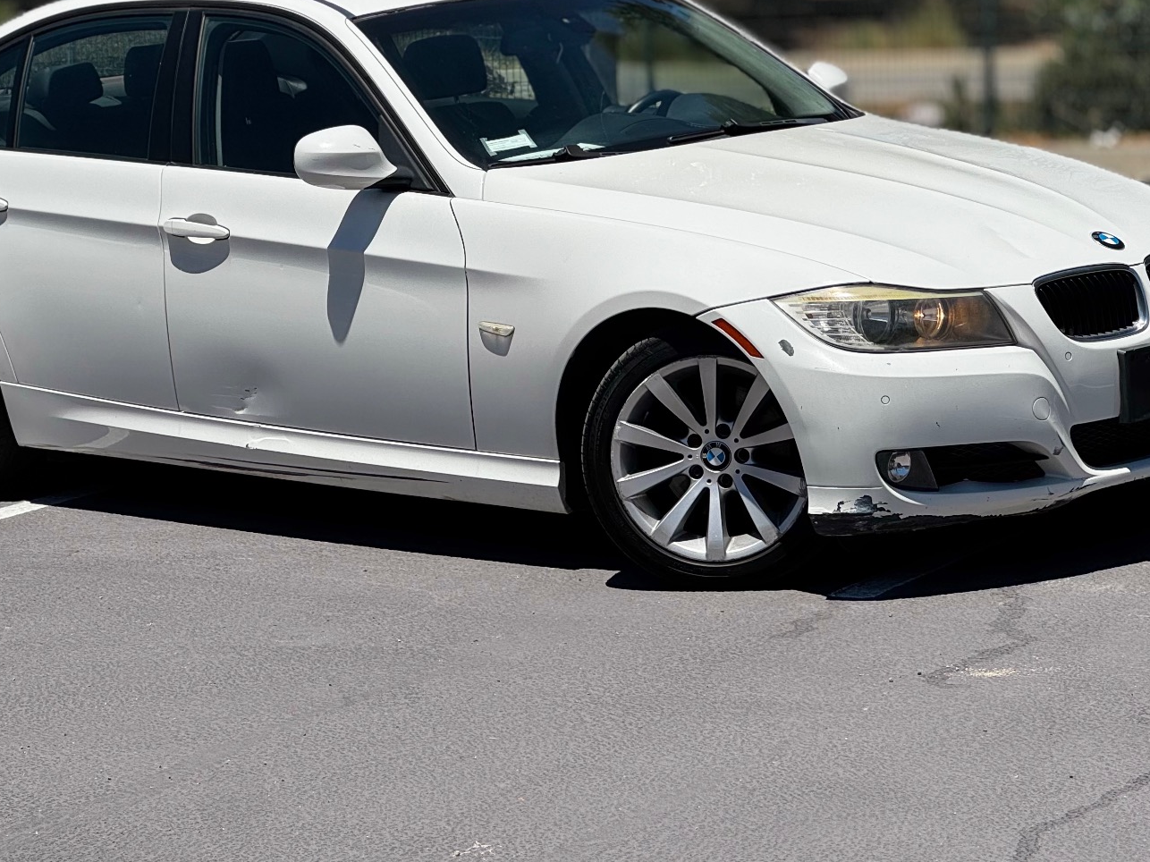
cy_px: 296
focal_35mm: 115
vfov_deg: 12.9
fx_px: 3820
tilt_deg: -5.5
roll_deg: +2.5
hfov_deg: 17.1
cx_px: 530
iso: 25
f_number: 2.8
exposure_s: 1/1220
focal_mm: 9
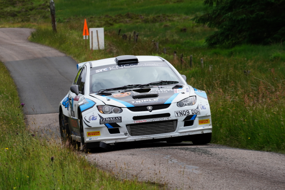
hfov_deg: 7.7
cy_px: 95
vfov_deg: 5.1
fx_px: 2122
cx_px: 142
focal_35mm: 268
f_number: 16
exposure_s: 1/500
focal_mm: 268
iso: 800
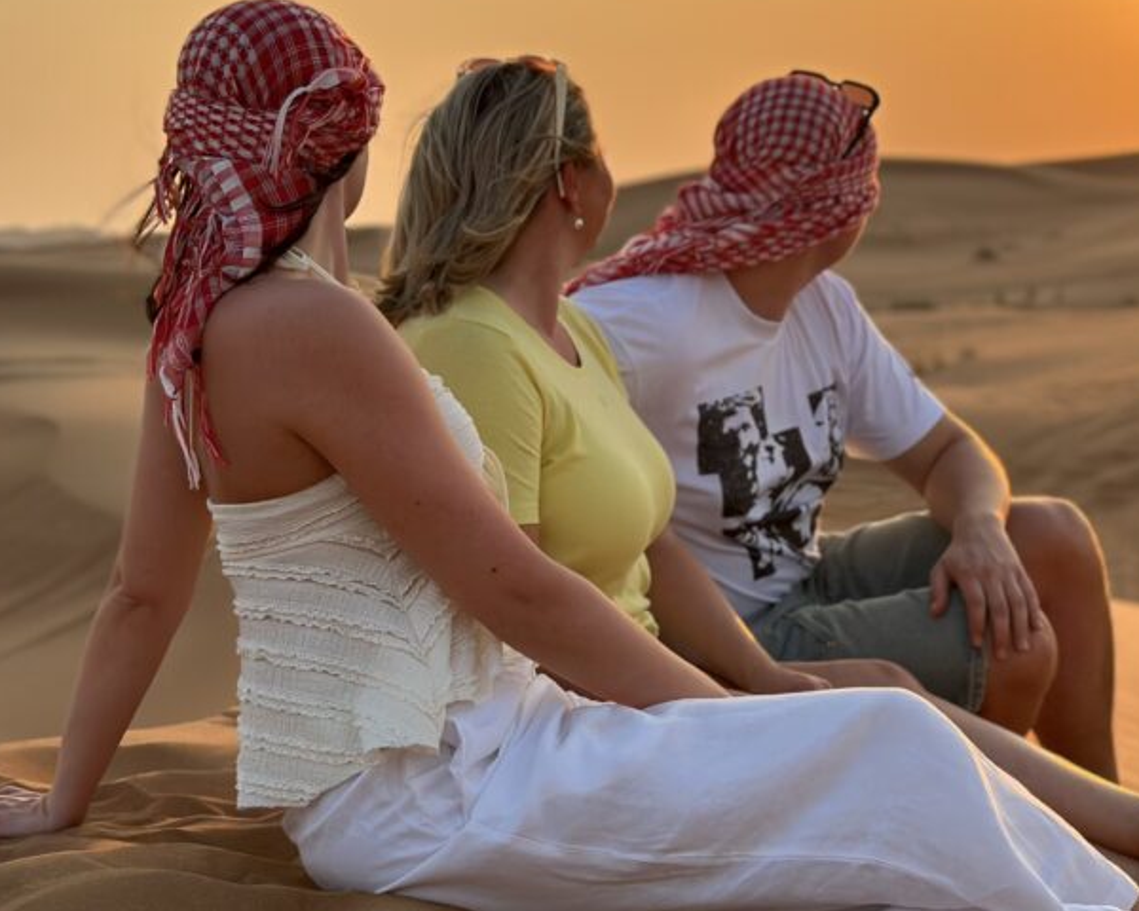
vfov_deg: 19.2
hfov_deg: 23.6
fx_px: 2697
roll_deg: +2.7
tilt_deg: -6.5
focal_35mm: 80
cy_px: 490
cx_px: 830
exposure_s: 1/2028
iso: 80
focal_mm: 6.86
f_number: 1.78
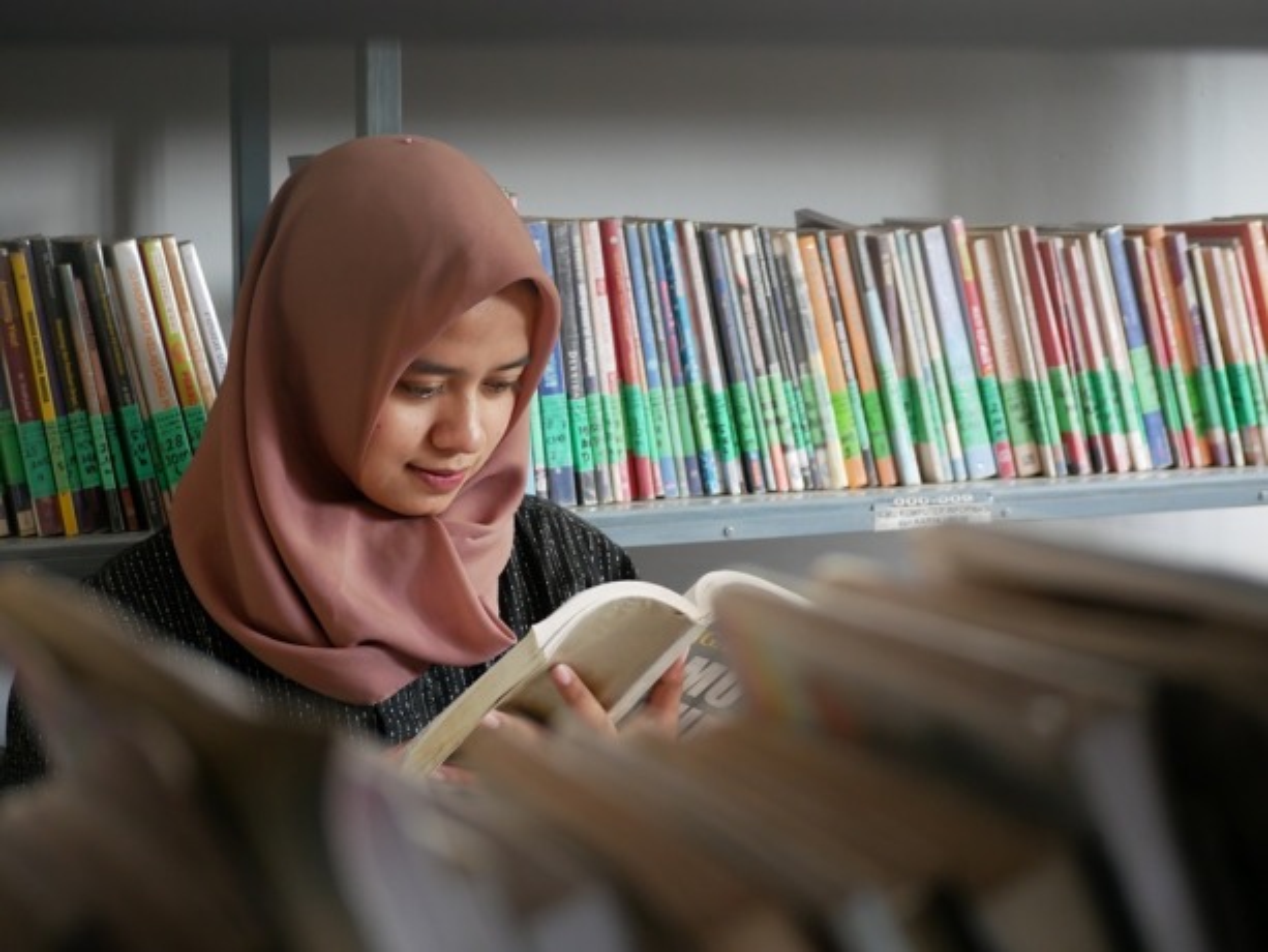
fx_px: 3590
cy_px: 476
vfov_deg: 15.1
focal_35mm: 98
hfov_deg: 20.0
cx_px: 634
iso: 800
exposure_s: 1/20
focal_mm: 49
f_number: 4.2
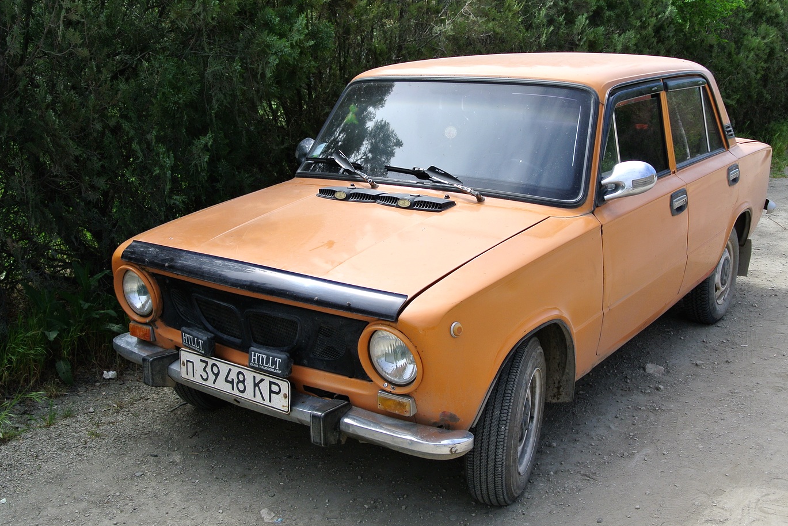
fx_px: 766
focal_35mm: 35
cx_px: 417
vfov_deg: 37.9
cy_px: 276
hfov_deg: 54.4
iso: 100
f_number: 4.5
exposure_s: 1/400
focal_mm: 12.2
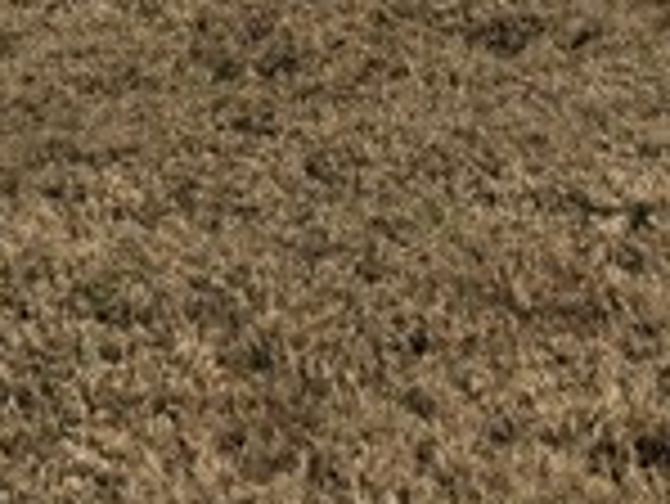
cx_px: 922
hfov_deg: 12.1
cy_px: -1035
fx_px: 3061
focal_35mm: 158
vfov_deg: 8.0
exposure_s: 1/773
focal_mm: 6.3
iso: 12
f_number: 1.7
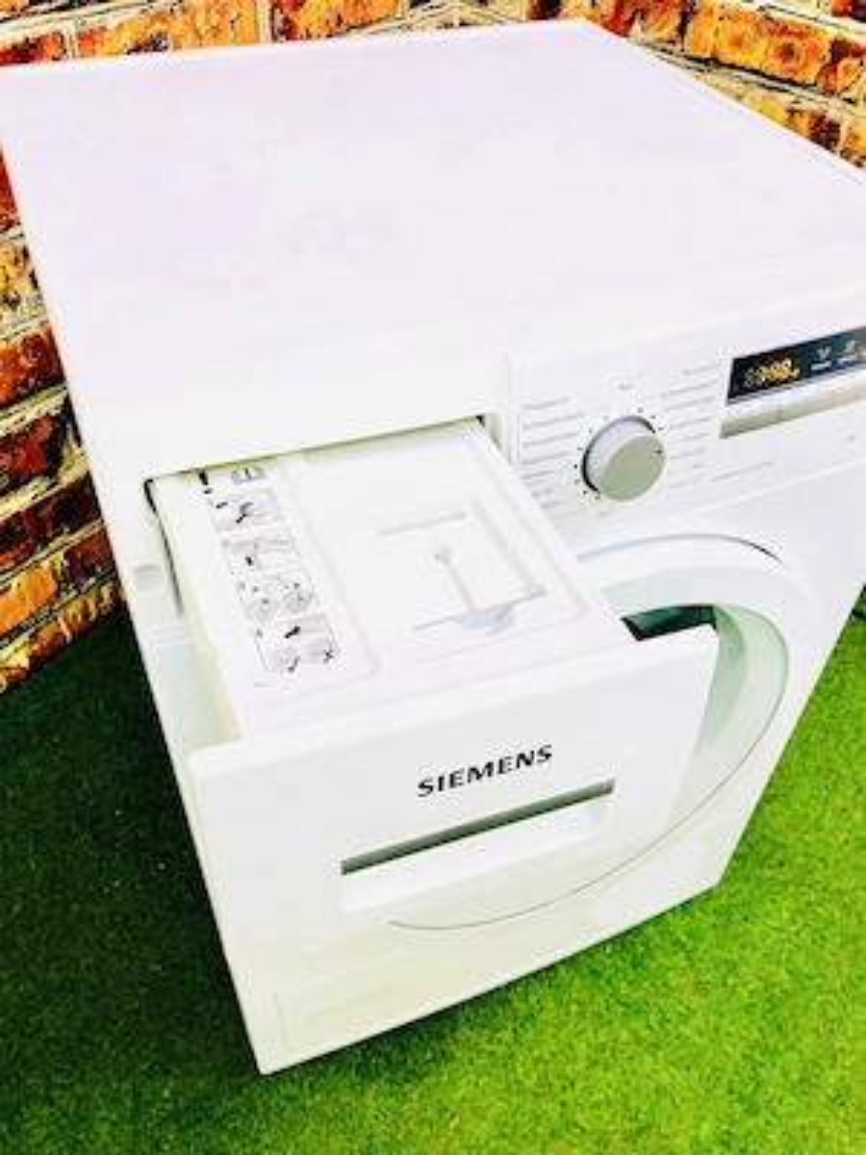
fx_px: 934
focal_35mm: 28
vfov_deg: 63.4
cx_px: 433
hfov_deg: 49.7
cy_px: 578
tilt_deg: -44.0
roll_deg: -2.3
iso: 50
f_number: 1.8
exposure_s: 1/17
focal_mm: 3.99
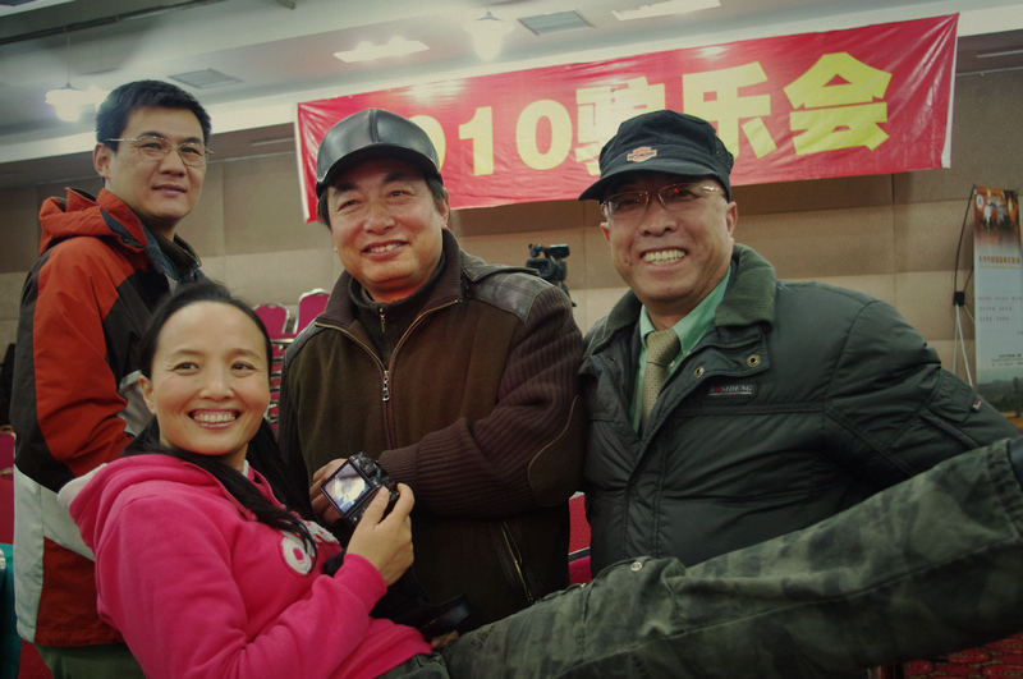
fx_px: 1022
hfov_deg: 53.2
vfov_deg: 36.8
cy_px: 340
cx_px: 512
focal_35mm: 36
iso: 1600
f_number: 4
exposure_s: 1/15
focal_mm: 24.38
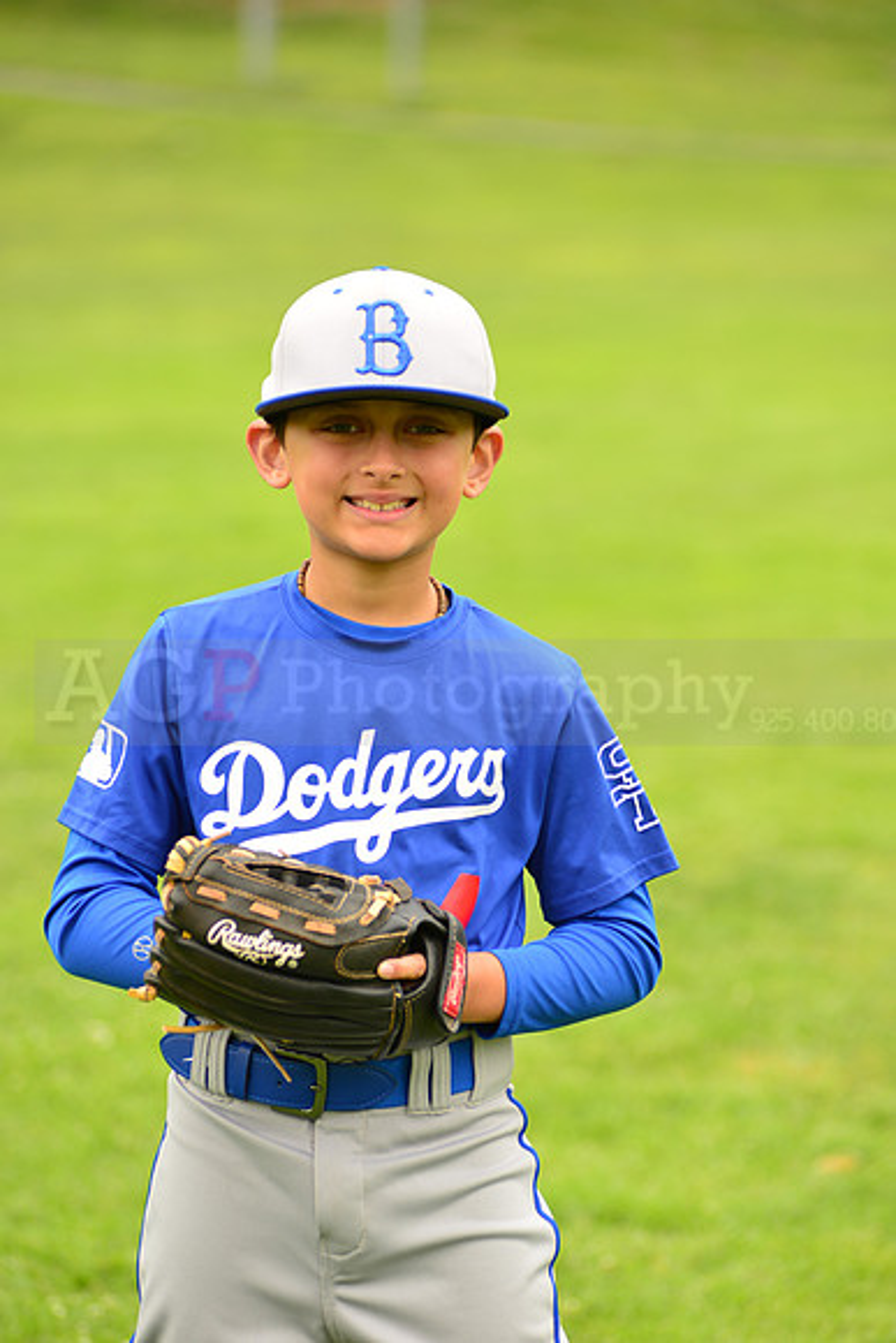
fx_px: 5969
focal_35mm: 160
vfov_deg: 12.8
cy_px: 672
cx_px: 448
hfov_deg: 8.6
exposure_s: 1/250
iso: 160
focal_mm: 160
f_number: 5
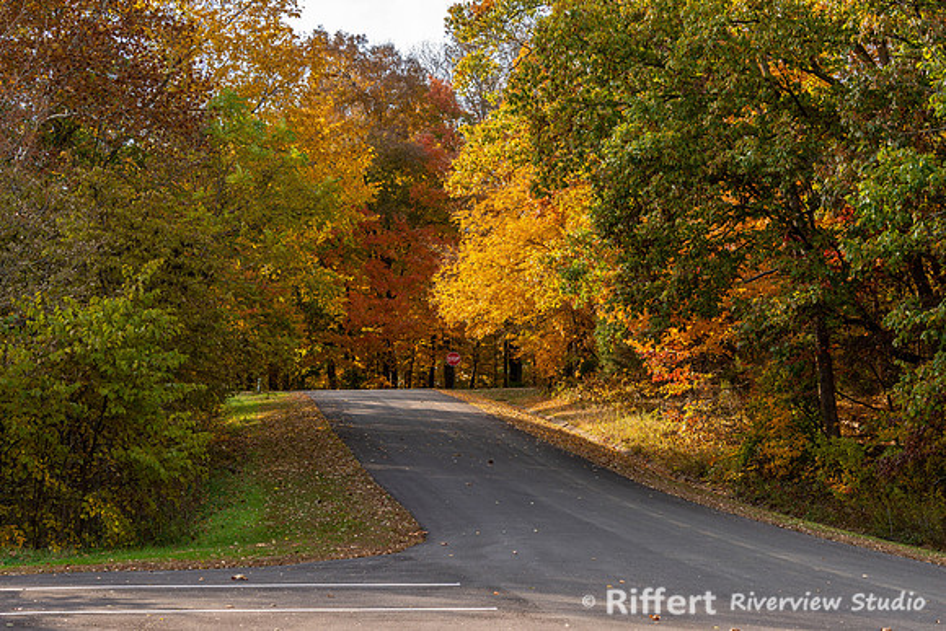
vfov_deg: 19.5
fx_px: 1840
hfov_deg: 28.8
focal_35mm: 70
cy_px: 316
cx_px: 473
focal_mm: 70
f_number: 8
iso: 280
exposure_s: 1/160
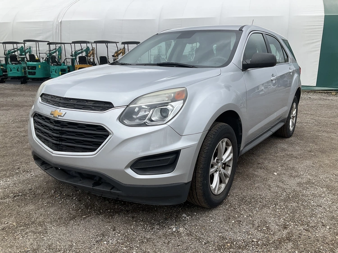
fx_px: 283
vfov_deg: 48.3
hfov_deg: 61.6
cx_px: 169
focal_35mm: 29
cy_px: 126
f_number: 1.8
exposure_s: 1/883
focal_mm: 3
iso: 25
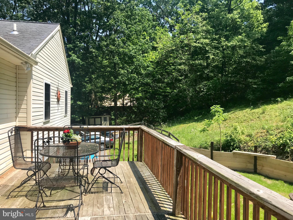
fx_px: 237
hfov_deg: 63.4
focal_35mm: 28
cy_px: 110
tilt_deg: -0.4
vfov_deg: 49.7
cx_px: 146
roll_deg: -0.4
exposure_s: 1/1259
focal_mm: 3.99
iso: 20
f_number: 1.8
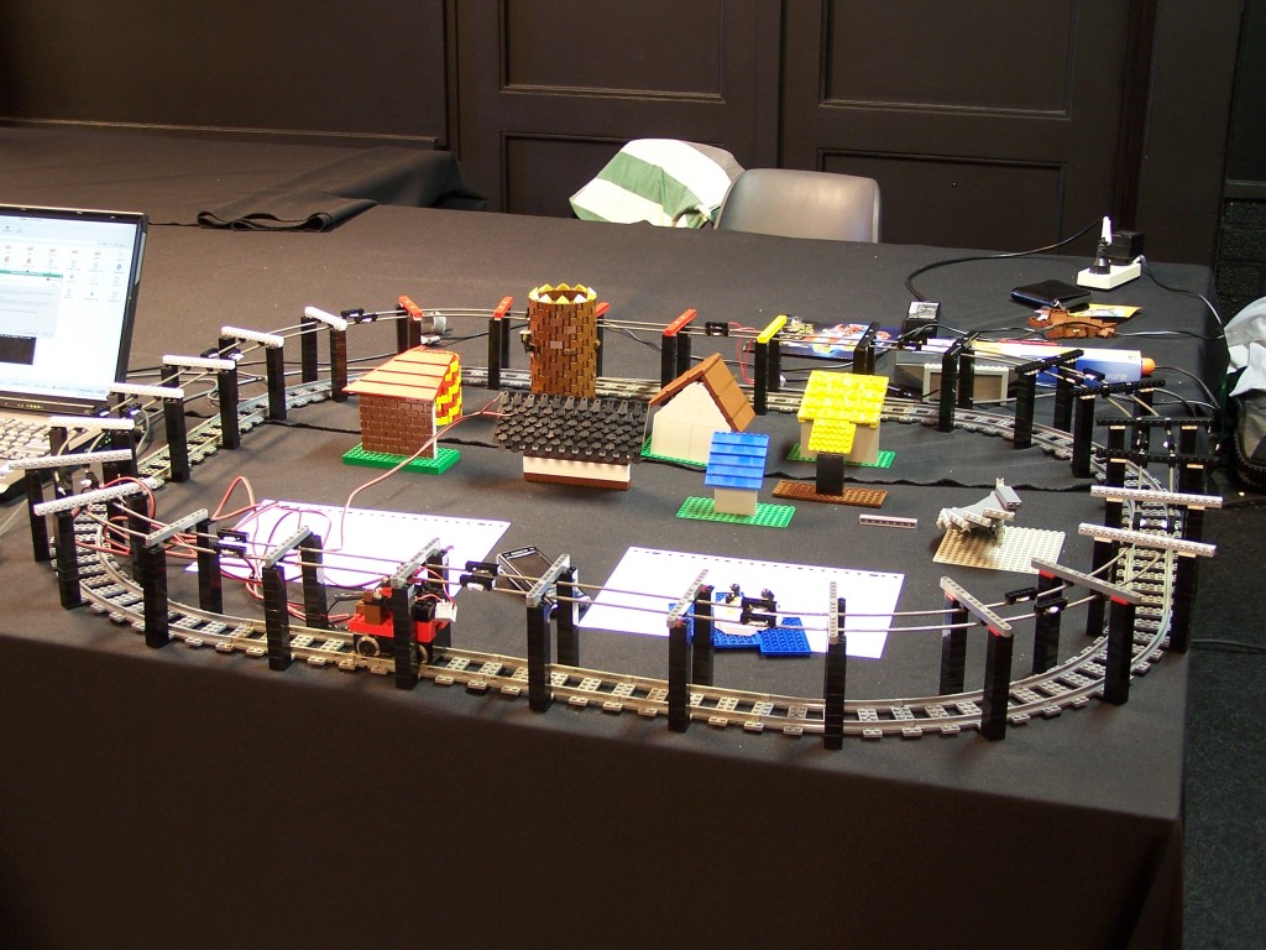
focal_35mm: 51
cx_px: 633
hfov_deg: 37.5
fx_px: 1865
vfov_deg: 28.6
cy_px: 475
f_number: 3
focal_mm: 8.5
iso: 80
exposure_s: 1/2
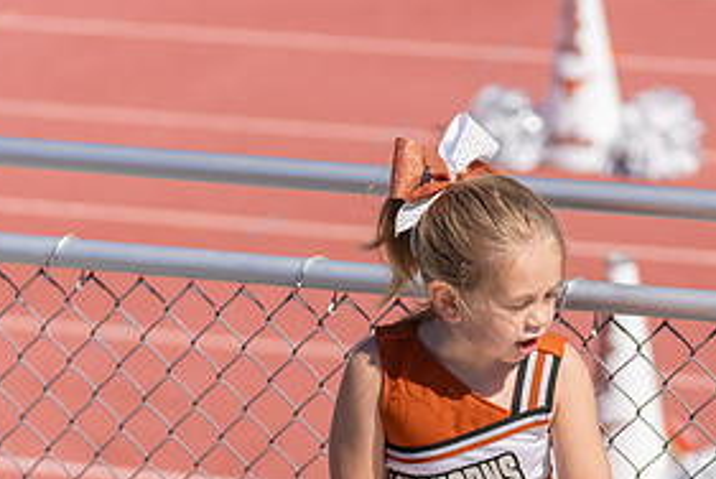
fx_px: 4519
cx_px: 538
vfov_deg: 6.1
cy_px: 427
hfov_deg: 9.0
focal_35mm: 227
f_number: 2.8
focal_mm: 110
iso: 100
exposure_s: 1/2500
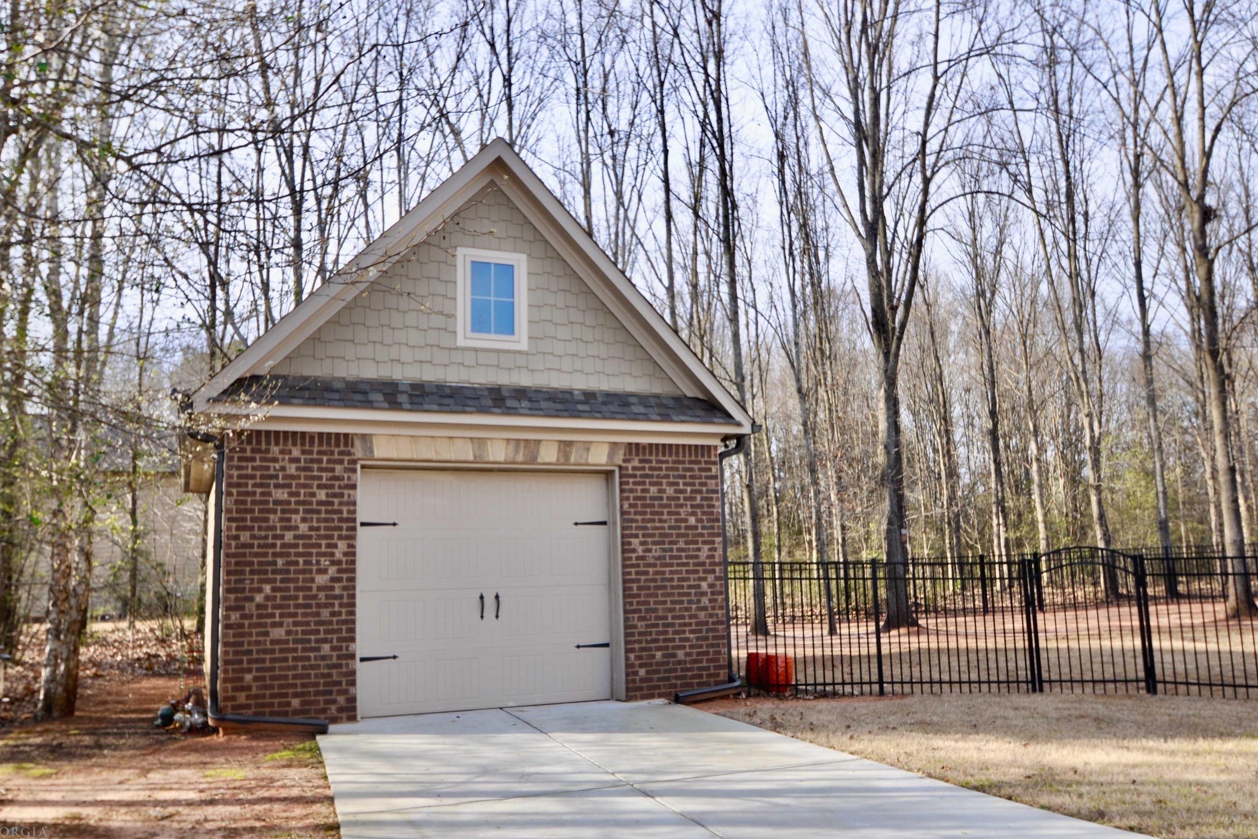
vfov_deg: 48.7
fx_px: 927
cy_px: 432
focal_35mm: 27
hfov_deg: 68.3
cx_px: 617
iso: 200
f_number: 7.1
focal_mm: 17
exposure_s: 1/200
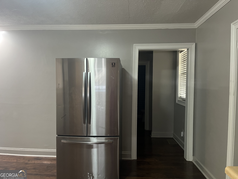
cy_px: 90
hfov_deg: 67.3
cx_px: 119
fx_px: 179
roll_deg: +0.3
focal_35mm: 26
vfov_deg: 53.1
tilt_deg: -2.6
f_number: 1.6
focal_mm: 5.1
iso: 320
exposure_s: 1/60
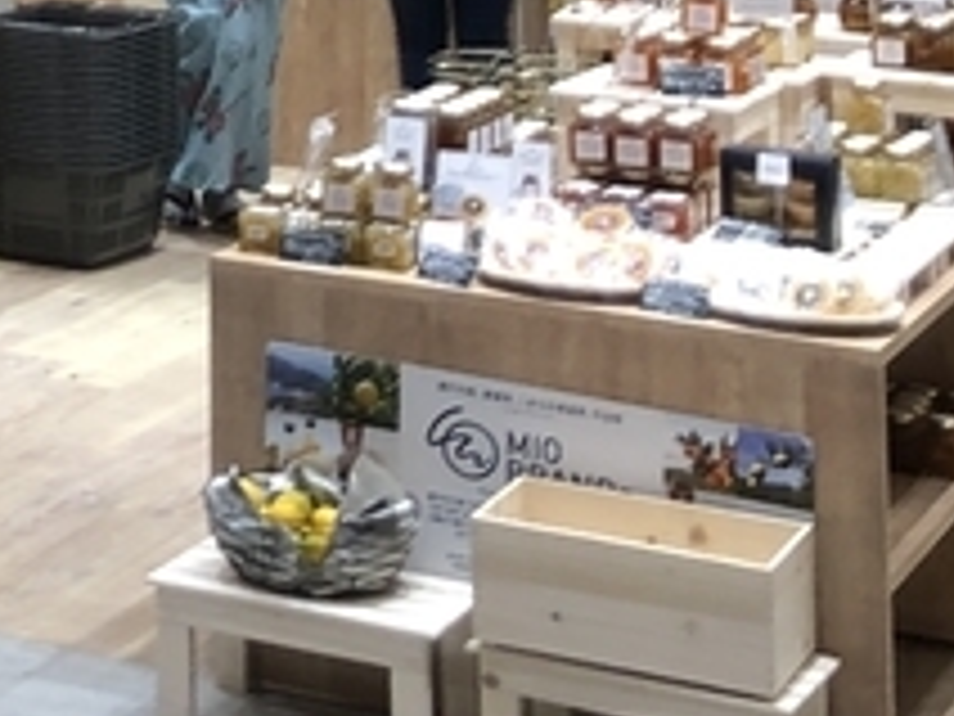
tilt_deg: +6.0
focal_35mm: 135
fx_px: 3721
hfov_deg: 12.8
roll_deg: -0.5
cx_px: -927
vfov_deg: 10.0
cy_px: -811
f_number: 1.8
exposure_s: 1/40
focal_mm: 4
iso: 20
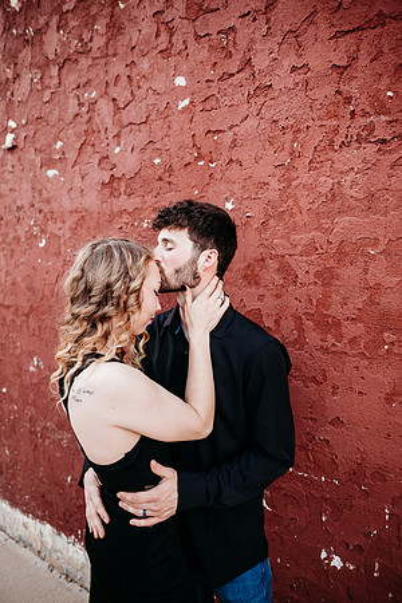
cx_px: 201
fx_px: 402
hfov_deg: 53.1
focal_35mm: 24
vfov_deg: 73.7
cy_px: 302
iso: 250
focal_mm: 24
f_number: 2.8
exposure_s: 1/640
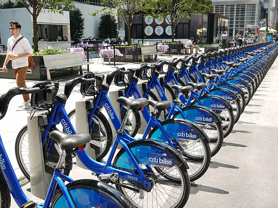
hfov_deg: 45.8
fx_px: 329
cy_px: 105
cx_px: 137
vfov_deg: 35.1
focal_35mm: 41
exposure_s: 1/125
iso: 100
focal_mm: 20
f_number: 6.3
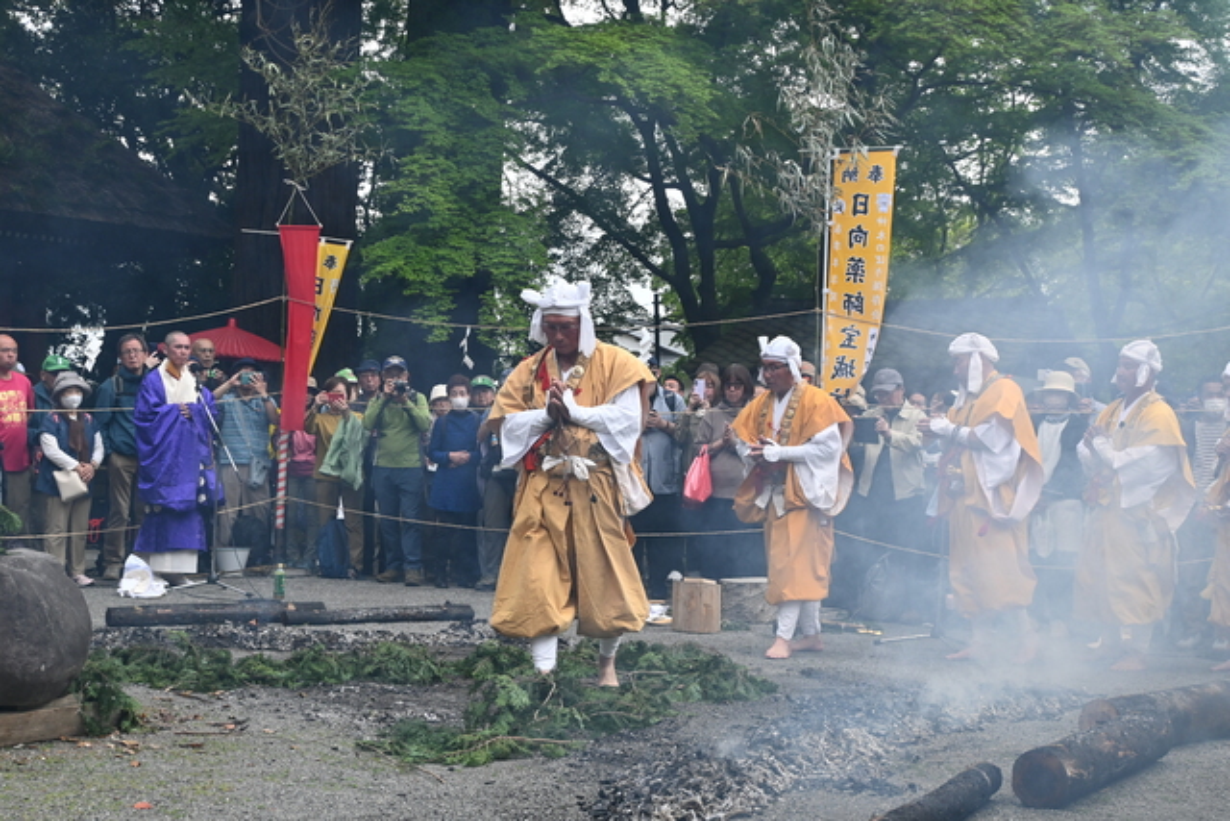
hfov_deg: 40.0
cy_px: 410
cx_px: 615
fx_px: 1692
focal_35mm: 50
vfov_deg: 27.3
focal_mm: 33
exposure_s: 1/400
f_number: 7.1
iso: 320
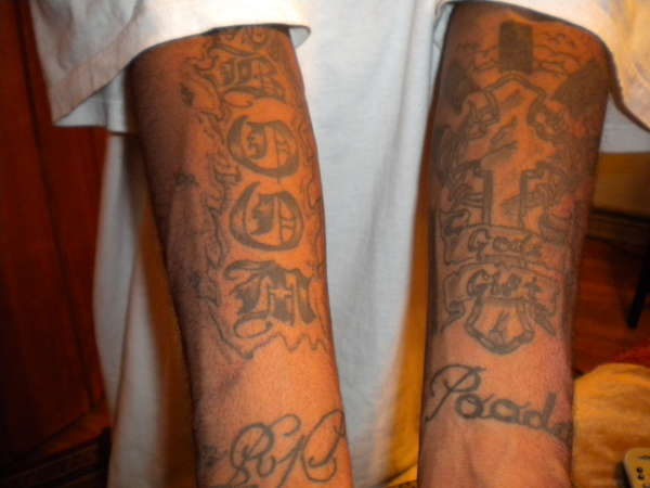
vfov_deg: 40.7
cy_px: 244
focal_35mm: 35
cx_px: 325
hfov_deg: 52.6
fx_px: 657
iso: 400
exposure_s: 1/30
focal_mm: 6.3
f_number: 3.1
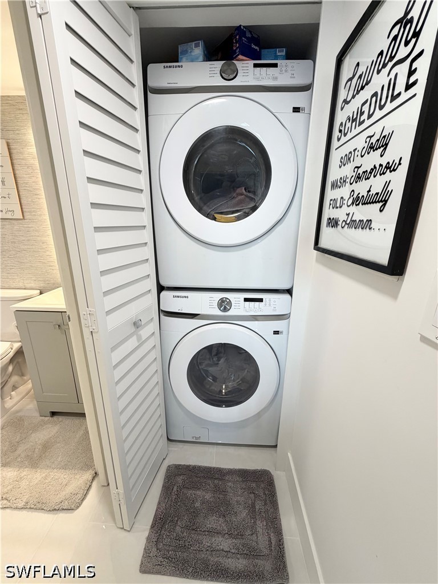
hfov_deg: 85.7
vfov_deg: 102.1
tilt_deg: -16.8
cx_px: 219
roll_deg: -0.1
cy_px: 292
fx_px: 236
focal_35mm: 14
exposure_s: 1/120
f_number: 2.2
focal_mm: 2.22
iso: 160
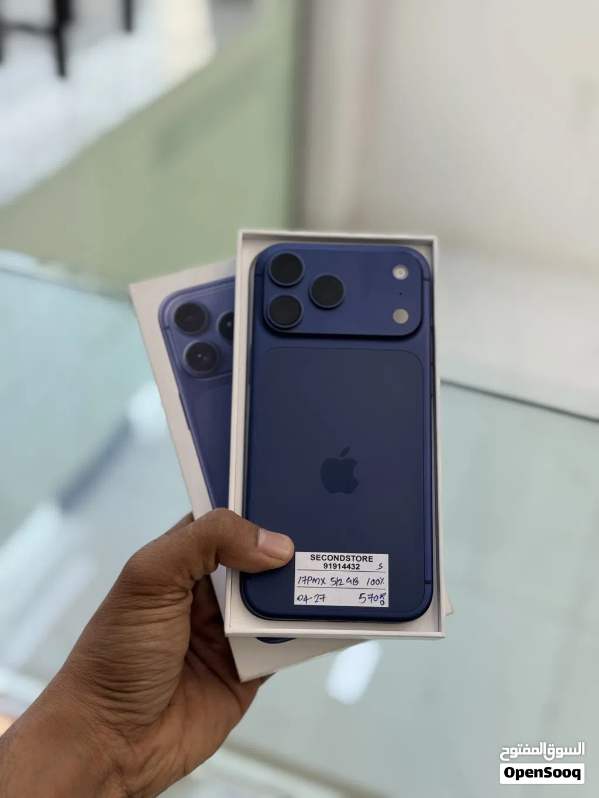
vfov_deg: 39.7
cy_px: 399
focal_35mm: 48
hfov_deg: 30.3
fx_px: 1107
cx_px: 300
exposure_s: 1/598
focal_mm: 6.76
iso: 64
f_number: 1.78
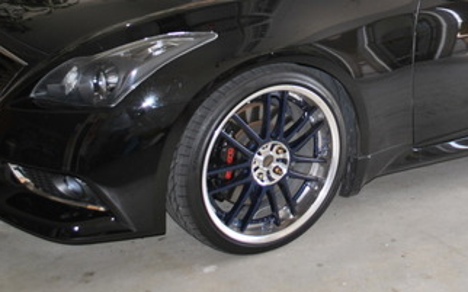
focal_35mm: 67
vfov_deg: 18.9
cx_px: 355
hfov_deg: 30.1
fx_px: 854
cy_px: -2
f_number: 4
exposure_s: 1/125
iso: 110
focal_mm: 22
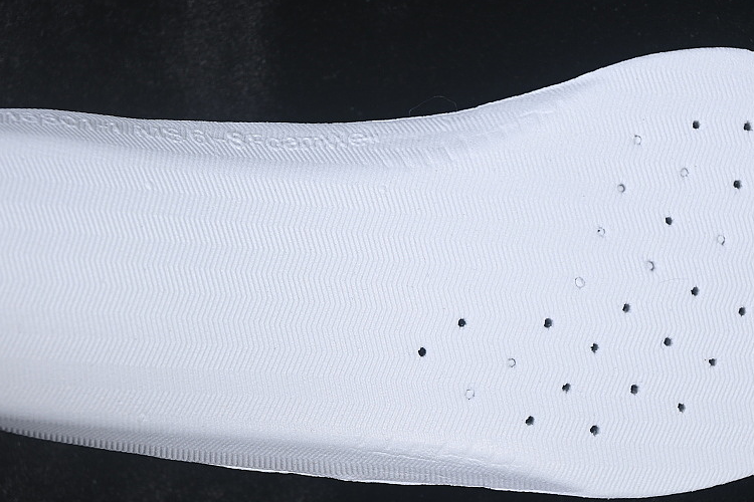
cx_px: 390
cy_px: 301
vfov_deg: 12.7
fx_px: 2262
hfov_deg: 18.9
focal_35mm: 108
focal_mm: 50
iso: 160
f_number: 6.3
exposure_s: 1/60
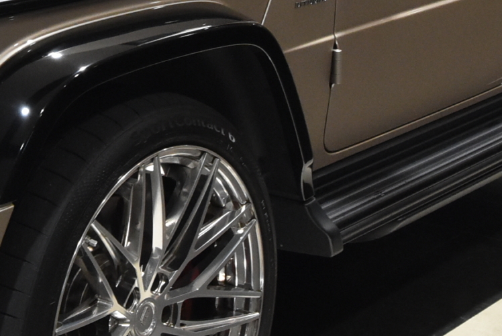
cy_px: 14
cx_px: 46
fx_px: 1577
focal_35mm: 113
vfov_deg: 12.0
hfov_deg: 17.8
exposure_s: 1/30
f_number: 8
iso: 2000
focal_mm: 22
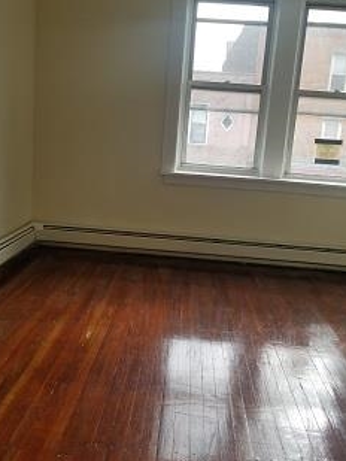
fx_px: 453
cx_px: 162
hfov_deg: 41.8
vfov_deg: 53.9
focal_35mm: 34
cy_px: 242
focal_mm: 4.25
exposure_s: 1/256
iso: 50
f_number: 1.7
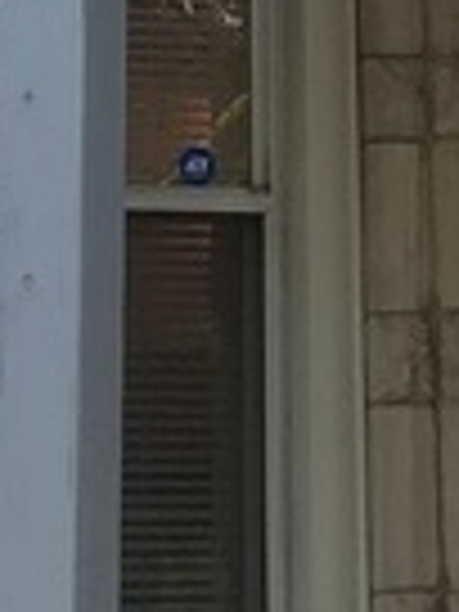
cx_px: 432
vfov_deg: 8.2
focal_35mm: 199
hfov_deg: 7.4
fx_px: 3518
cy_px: -1296
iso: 125
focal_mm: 4.25
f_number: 1.7
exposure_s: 1/100
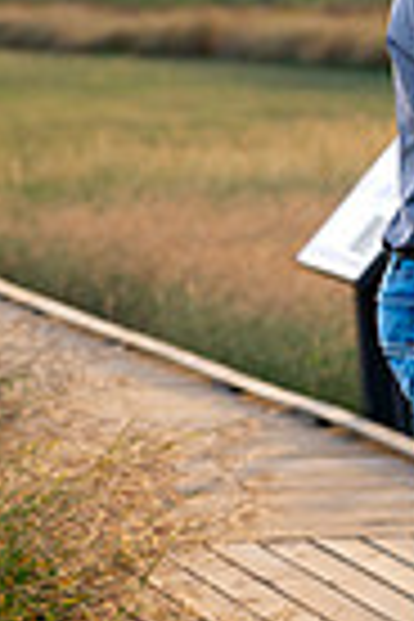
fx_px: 4226
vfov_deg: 8.4
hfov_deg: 5.6
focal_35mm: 245
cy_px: 171
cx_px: 598
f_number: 2
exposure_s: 1/640
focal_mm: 50
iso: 200
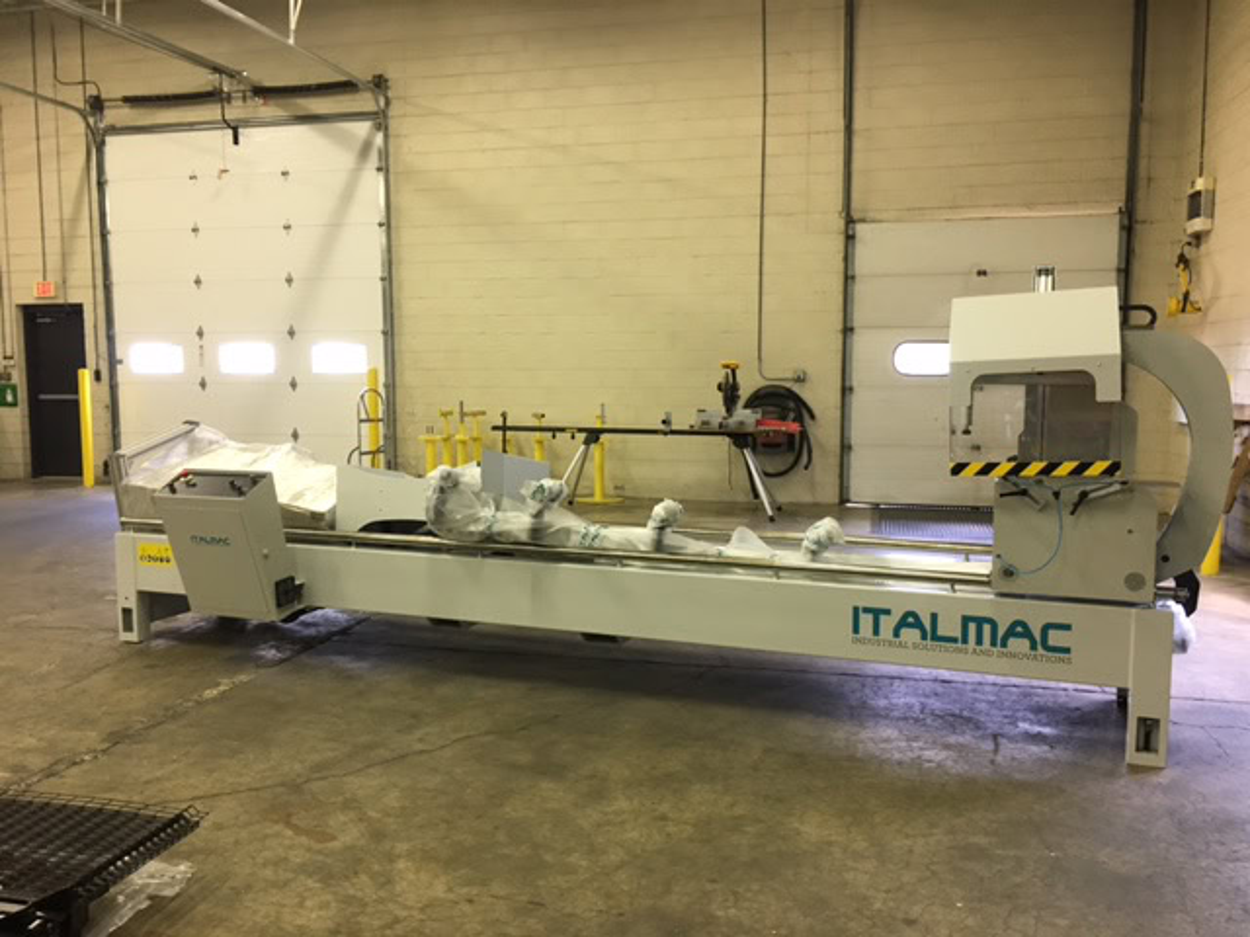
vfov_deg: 48.2
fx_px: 1047
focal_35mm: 29
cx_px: 625
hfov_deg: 61.7
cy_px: 468
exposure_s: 1/30
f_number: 2.2
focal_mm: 4.2
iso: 100
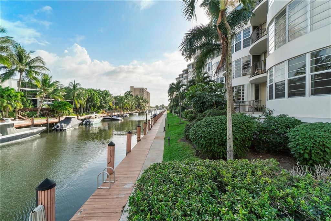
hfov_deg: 100.4
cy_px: 110
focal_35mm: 15
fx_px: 138
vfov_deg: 77.3
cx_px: 166
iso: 100
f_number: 11
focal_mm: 10
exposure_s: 1/200
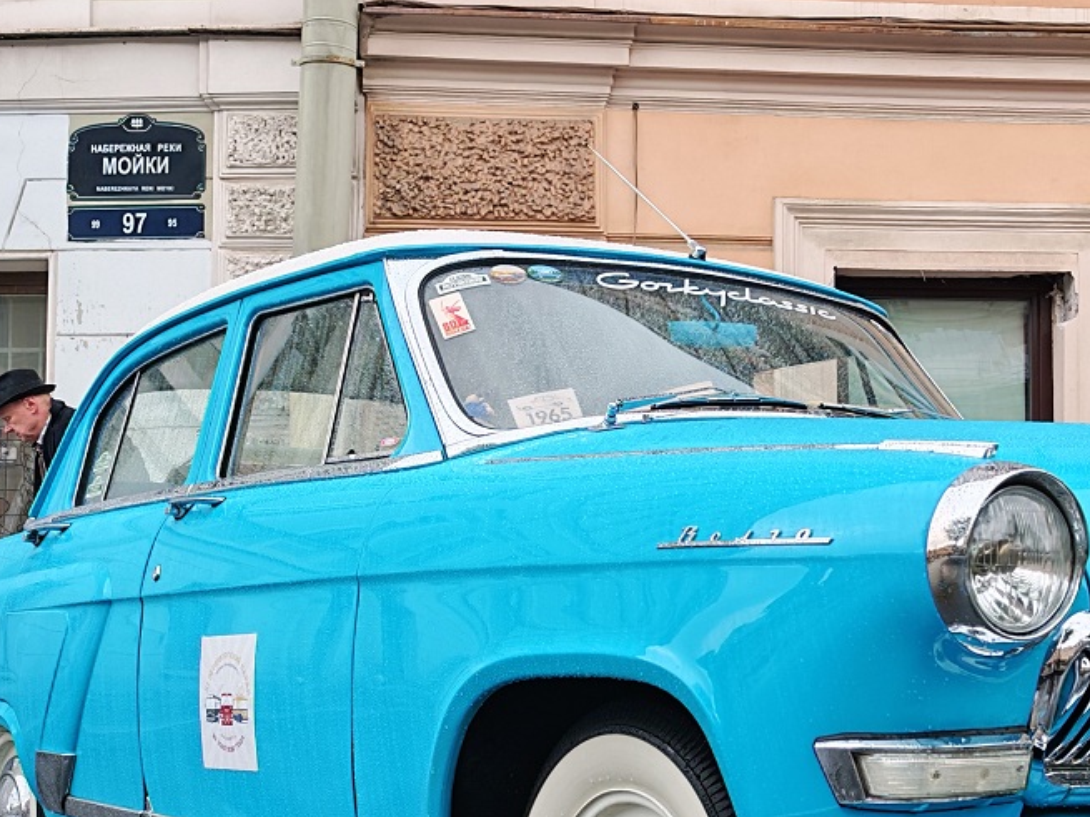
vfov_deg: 23.2
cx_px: 802
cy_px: 508
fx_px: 1983
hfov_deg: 30.3
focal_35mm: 63
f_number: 2
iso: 100
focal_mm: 6.83
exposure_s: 1/210
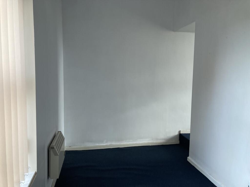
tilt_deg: -4.9
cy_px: 94
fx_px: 202
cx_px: 125
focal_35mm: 28
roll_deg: -1.8
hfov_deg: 63.4
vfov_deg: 49.7
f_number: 1.8
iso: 80
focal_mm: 3.99
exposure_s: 1/94
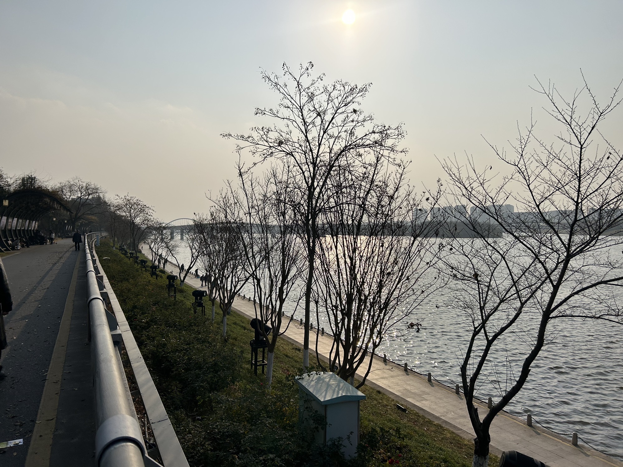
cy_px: 234
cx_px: 312
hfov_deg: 67.3
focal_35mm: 26
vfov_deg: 53.1
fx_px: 468
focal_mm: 5.7
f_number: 1.5
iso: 40
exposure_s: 1/16393
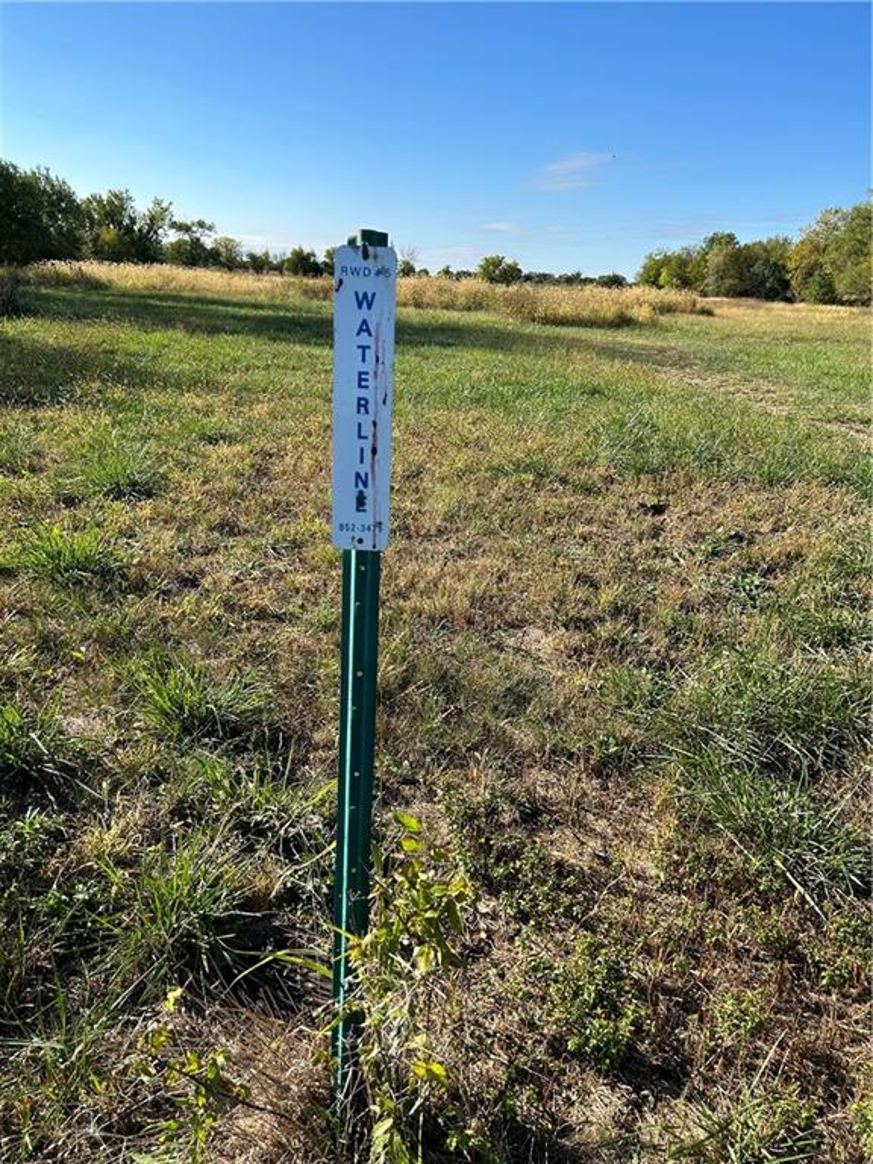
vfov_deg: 67.3
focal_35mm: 26
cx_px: 436
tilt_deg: -18.8
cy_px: 582
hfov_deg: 53.1
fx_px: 874
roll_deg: -2.6
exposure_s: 1/2571
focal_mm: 5.7
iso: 50
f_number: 1.5
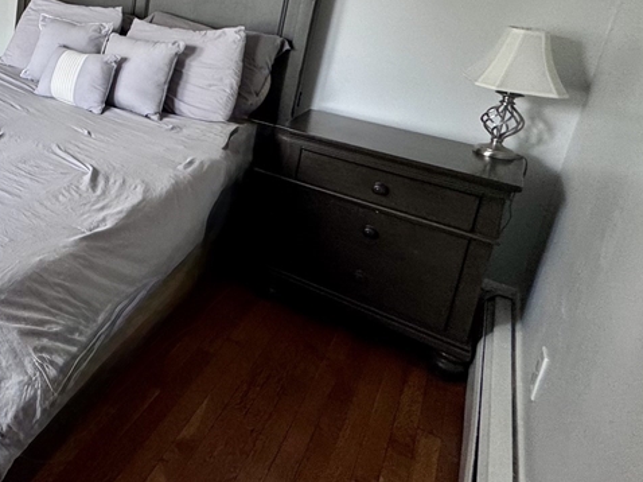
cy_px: 67
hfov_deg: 48.5
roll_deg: -4.8
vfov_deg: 43.5
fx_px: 557
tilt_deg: -13.5
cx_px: -9
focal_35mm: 30
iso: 125
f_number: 2.2
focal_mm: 2.22
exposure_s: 1/99
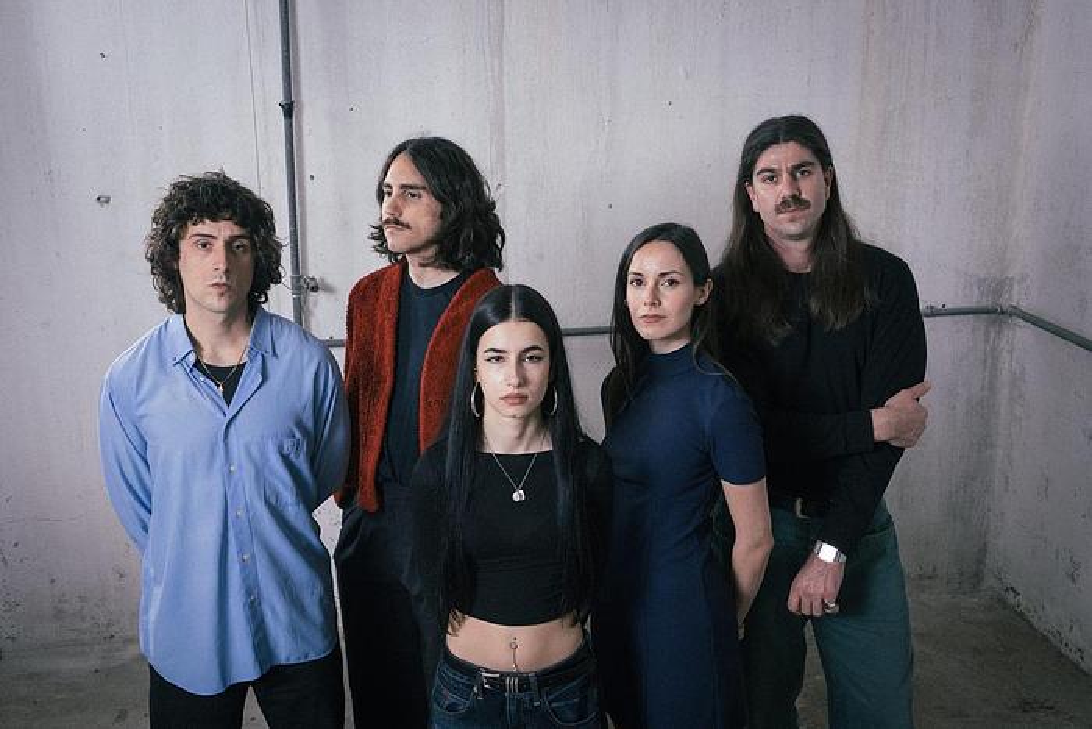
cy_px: 378
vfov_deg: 30.4
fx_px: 1340
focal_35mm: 44
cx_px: 531
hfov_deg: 44.3
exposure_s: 1/50
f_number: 11
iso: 640
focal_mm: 42
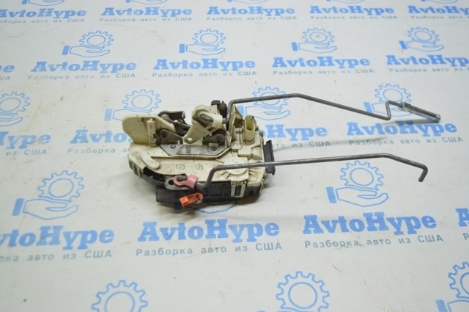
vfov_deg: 36.8
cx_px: 234
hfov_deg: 53.2
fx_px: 468
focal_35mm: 36
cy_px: 156
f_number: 4
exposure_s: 1/40
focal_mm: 24
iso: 400
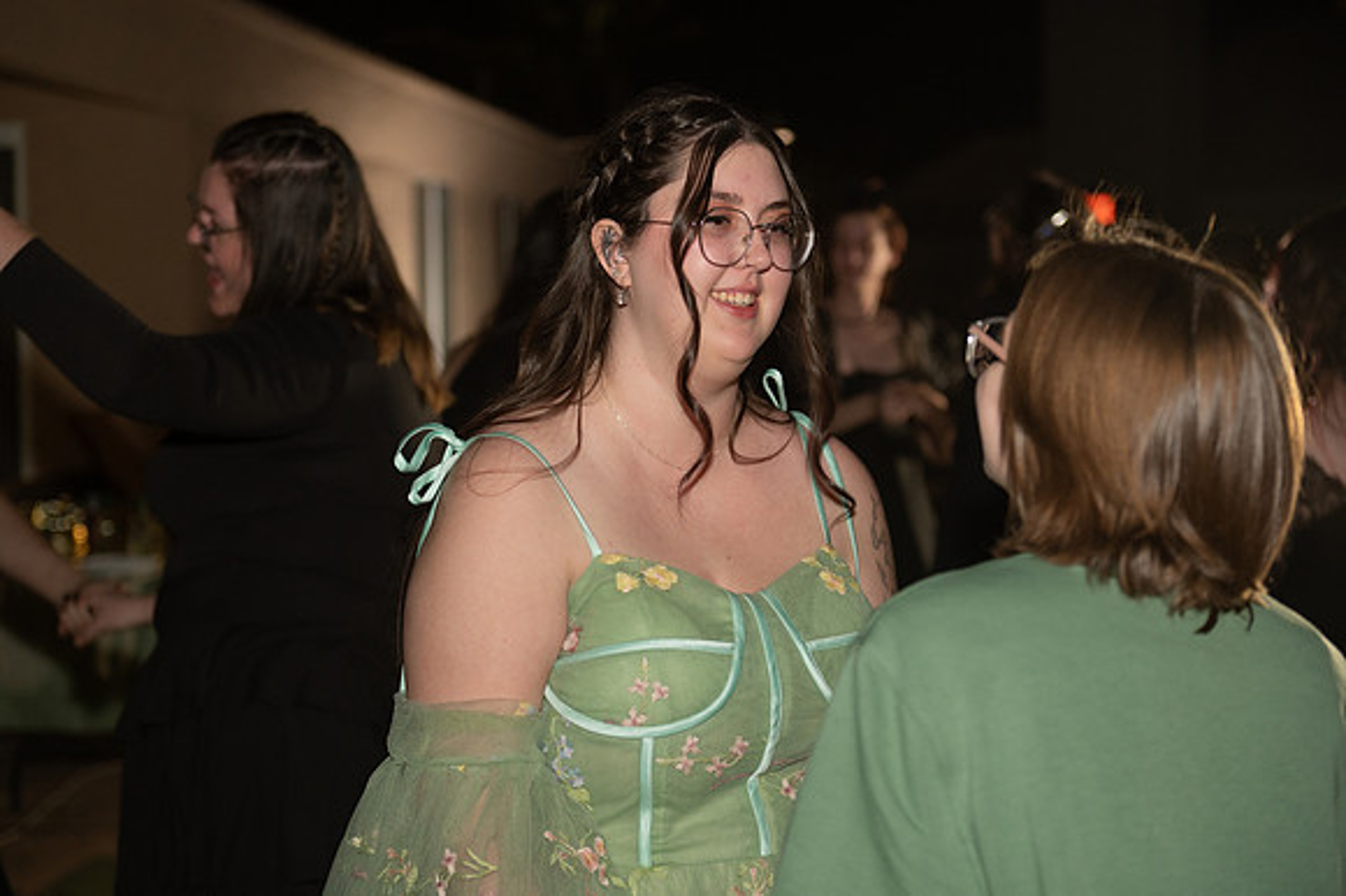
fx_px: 2317
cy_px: 448
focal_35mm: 62
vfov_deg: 21.9
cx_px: 673
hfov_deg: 32.4
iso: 1000
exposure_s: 1/160
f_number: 3.2
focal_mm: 62
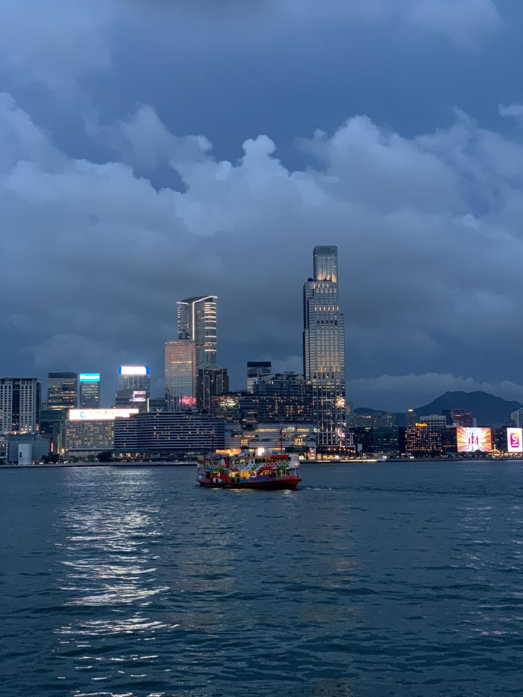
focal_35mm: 52
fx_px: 1048
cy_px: 348
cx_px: 262
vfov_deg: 36.8
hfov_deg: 28.0
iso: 320
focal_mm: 6
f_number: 2.4
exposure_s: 1/49
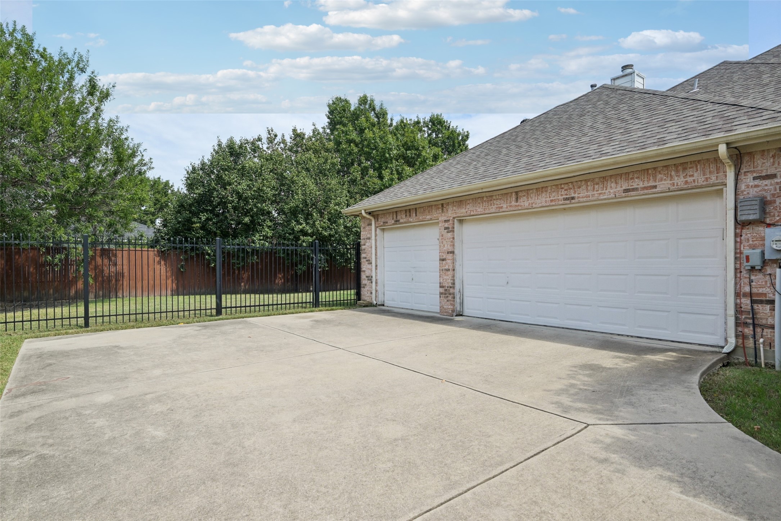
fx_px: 423
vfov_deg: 63.3
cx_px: 390
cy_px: 260
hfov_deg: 85.4
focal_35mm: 20
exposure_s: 1/1250
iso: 400
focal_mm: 19.5
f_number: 8
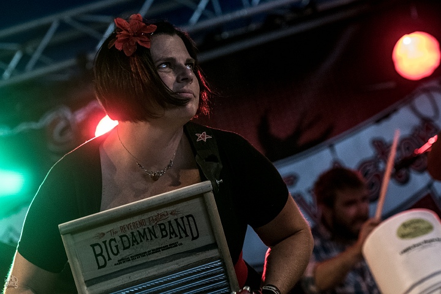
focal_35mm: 105
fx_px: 1286
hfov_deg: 19.5
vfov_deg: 13.0
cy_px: 147
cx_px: 220
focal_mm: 70
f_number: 2.8
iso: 2000
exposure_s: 1/250
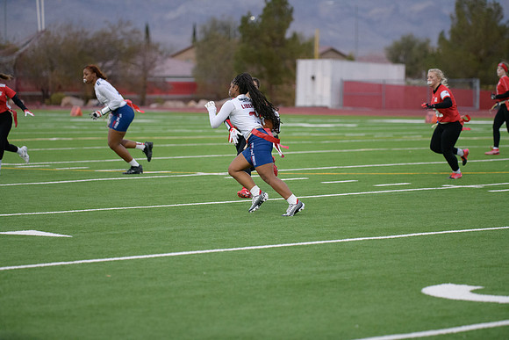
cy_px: 170
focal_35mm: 145
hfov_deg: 14.2
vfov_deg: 9.5
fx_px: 2051
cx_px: 254
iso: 3600
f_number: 2.8
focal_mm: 145
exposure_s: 1/3200
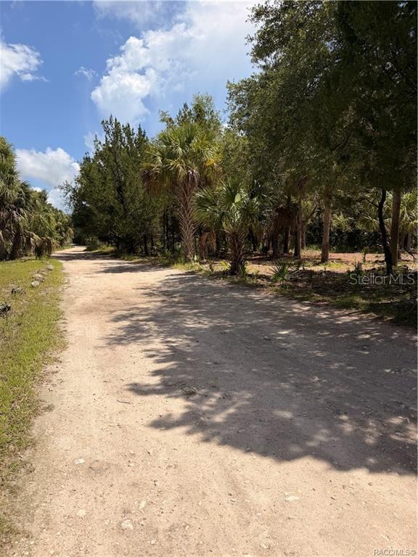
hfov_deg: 56.8
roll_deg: +1.1
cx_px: 209
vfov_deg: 71.6
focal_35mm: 24
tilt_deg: -6.0
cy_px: 278
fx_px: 386
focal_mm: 6.76
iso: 80
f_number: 1.78
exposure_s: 1/7353
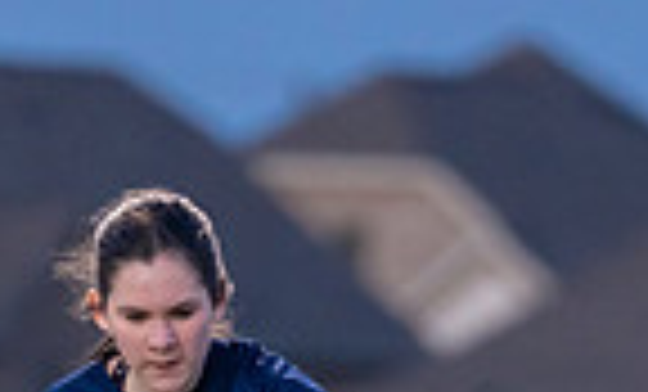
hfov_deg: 1.8
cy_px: 941
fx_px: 21014
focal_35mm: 1201
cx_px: 229
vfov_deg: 1.1
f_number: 2.8
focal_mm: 200
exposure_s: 1/1000
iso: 1250
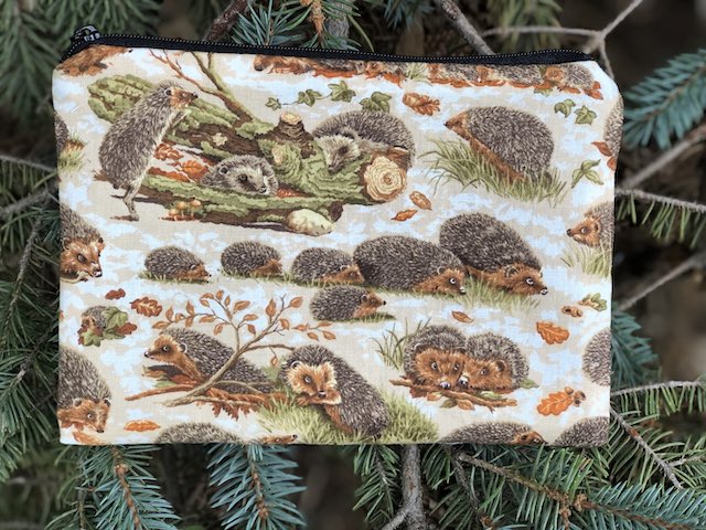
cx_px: 353
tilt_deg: -72.2
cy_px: 265
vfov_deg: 25.7
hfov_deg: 33.8
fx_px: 1163
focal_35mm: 57
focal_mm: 6.6
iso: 20
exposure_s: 1/30
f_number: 2.8
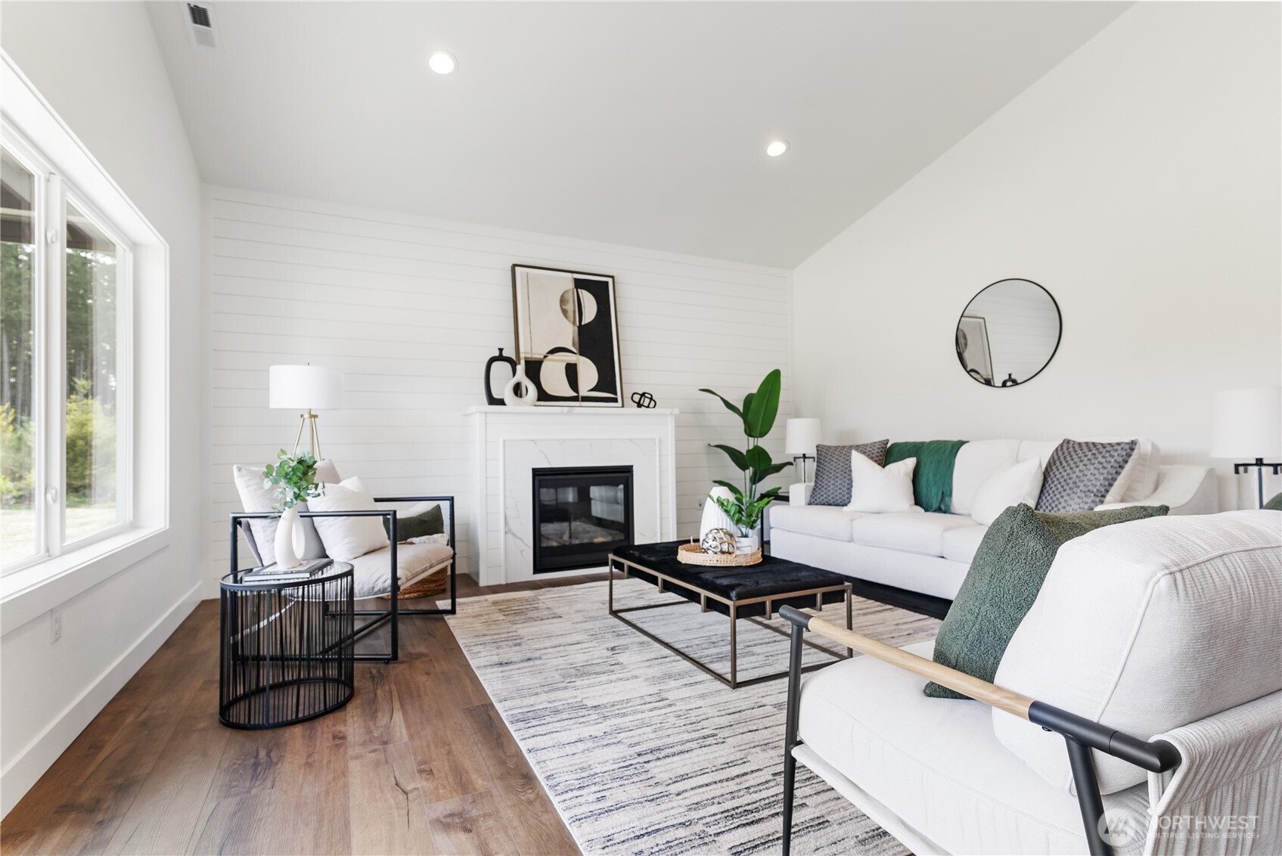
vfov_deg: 70.5
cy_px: 428
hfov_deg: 93.2
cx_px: 641
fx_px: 606
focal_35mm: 17
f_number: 5.6
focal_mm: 17
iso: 320
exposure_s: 1/25
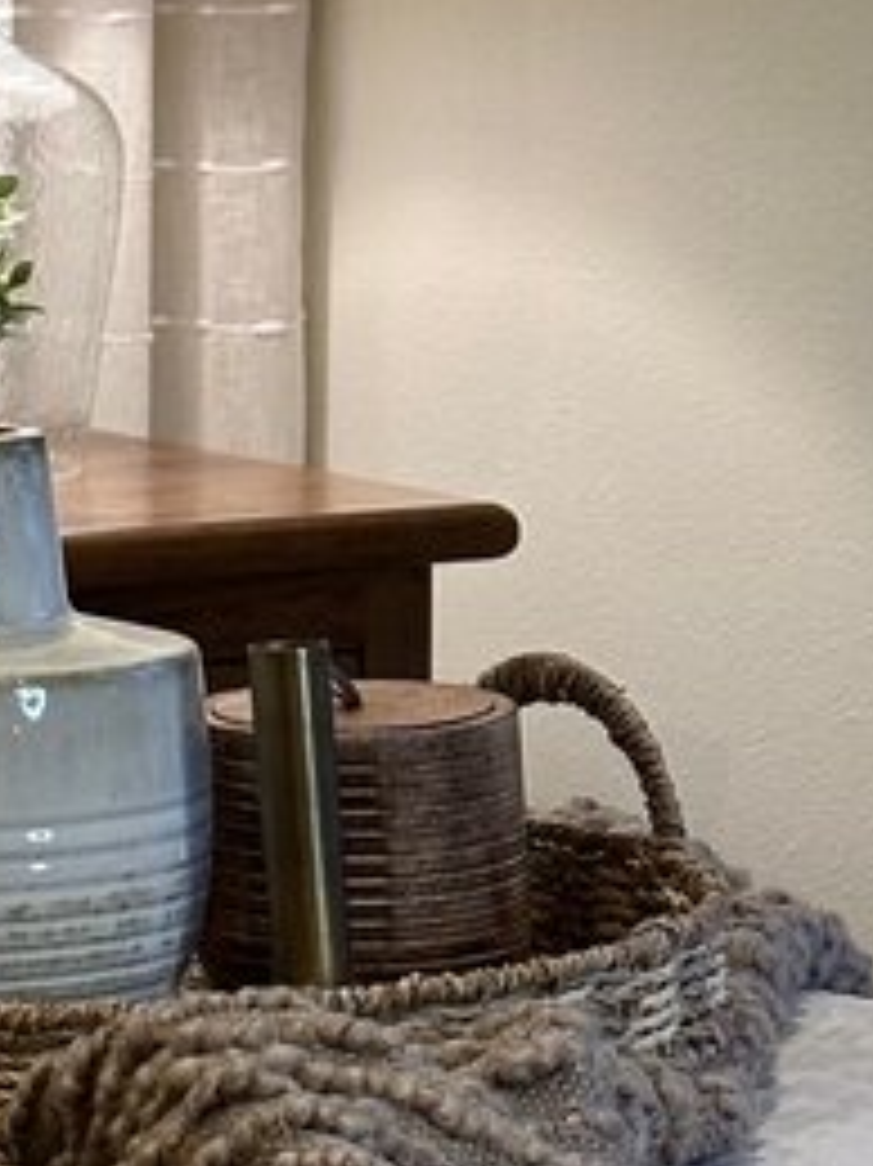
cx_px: -351
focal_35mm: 198
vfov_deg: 9.9
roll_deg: +0.5
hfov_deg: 7.4
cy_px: -88
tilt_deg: -2.4
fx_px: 6663
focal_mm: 6.86
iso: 125
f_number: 1.78
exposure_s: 1/60
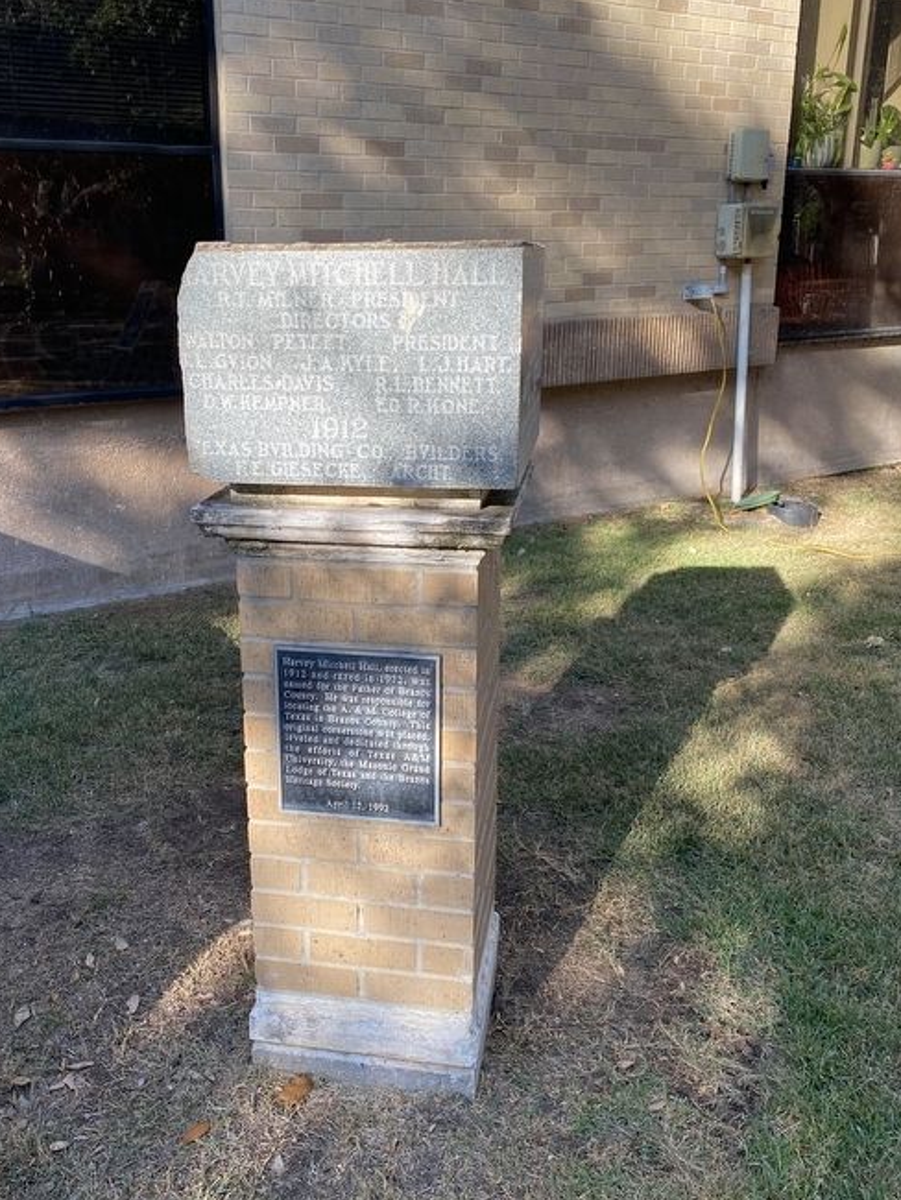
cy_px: 583
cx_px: 397
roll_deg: +0.7
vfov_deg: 56.8
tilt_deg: -14.9
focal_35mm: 32
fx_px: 1110
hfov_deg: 44.1
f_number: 1.8
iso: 32
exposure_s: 1/560
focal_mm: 4.25
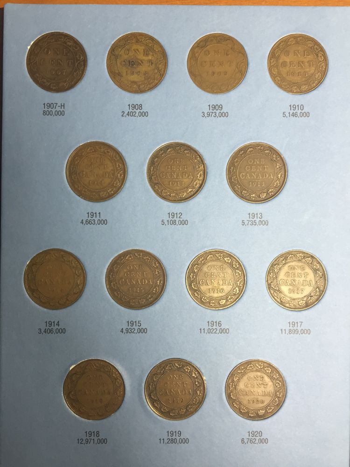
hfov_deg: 48.2
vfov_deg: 61.7
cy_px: 234
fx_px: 391
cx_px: 175
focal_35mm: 29
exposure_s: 1/30
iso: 64
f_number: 2.2
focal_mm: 4.15
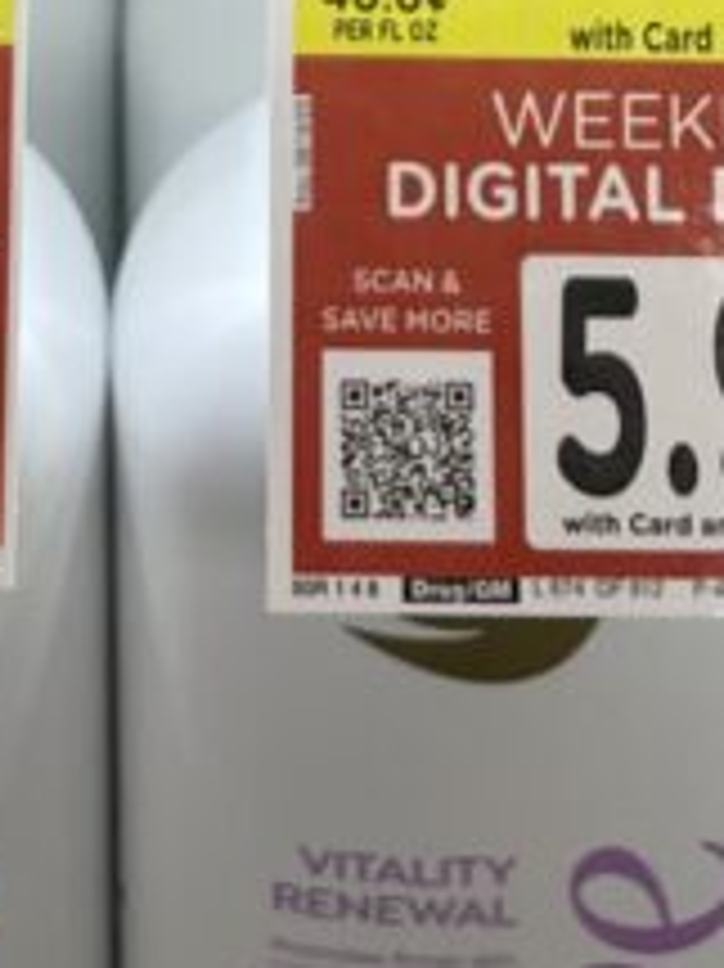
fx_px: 3461
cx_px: 220
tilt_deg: -19.0
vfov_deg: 12.8
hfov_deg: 11.9
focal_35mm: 124
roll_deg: +0.1
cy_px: -1252
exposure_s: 1/120
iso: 50
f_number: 1.6
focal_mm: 4.2
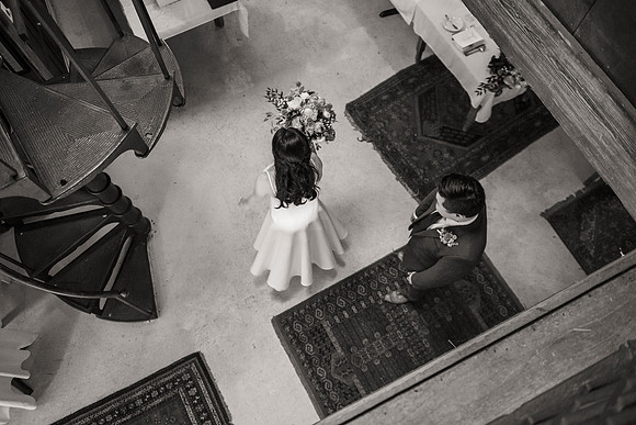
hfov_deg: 67.4
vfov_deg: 48.0
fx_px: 477
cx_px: 318
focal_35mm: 27
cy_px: 212
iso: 2500
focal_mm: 27
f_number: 2.8
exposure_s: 1/125
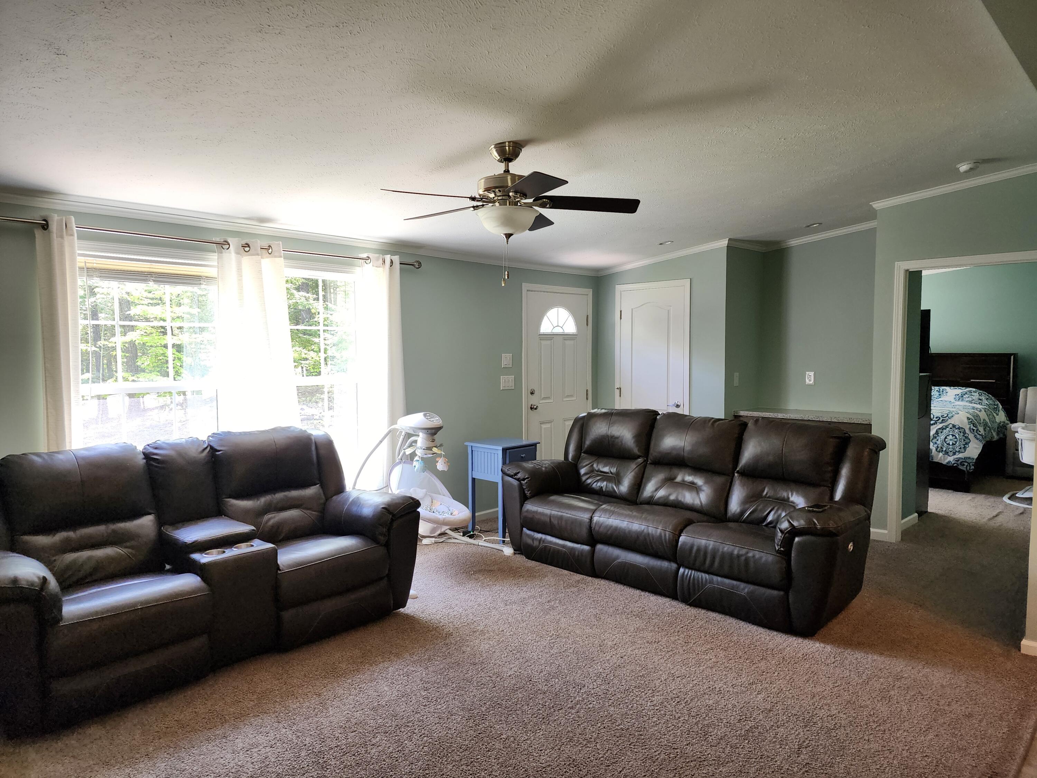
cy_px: 389
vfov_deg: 58.9
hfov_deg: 73.9
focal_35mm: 23
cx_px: 518
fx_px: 689
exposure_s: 1/120
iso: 125
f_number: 1.8
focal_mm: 6.4
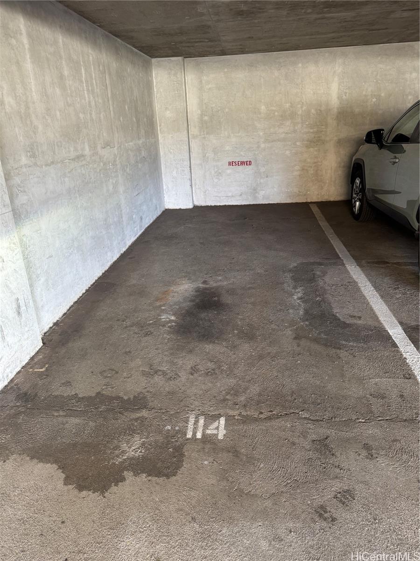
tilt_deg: -21.8
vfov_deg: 71.6
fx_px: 388
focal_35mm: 24
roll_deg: +3.7
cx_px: 210
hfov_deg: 56.8
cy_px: 280
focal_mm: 6.76
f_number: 1.78
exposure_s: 1/60
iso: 200
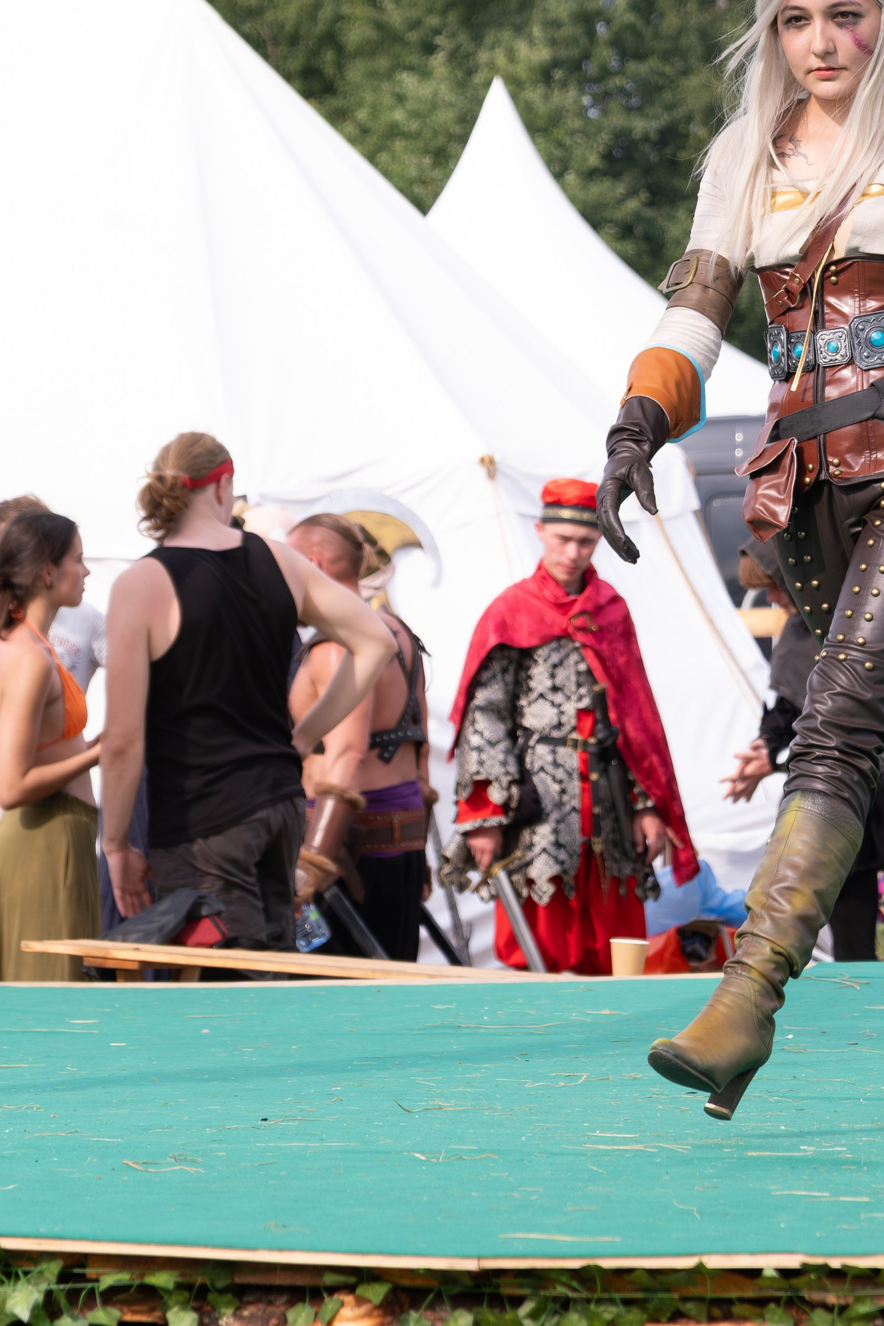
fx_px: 5893
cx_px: 781
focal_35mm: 160
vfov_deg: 12.8
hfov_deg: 8.6
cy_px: 223
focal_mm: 55
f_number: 3.6
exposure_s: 1/1000
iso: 200
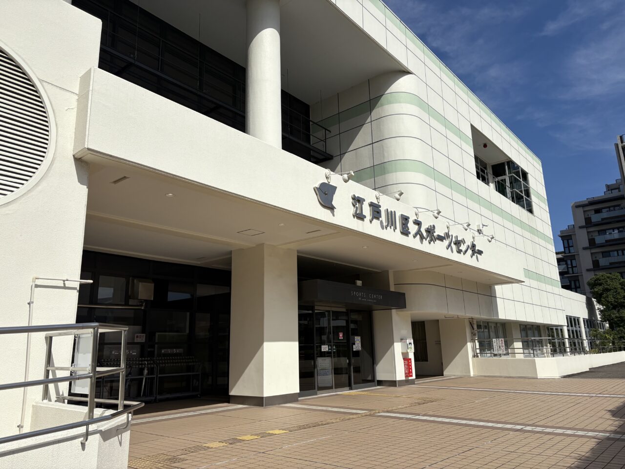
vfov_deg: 53.1
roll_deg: +4.7
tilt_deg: +16.2
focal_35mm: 26
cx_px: 312
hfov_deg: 67.3
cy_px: 234
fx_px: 469
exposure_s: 1/10101
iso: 50
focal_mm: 5.96
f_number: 1.6
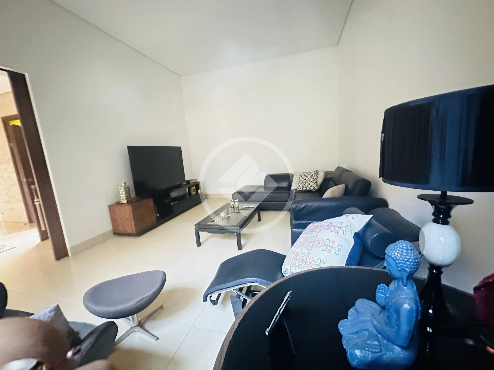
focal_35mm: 14
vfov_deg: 85.7
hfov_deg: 102.1
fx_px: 200
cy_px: 185
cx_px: 247
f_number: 2.2
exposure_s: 1/33
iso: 1600
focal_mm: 2.22
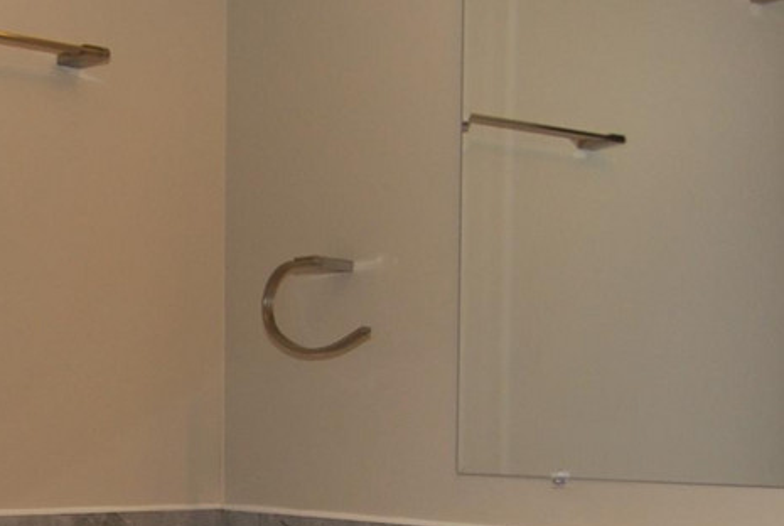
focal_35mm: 61
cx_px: 64
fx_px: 1328
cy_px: 455
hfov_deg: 31.2
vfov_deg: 22.0
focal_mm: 11
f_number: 4
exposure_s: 1/60
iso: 200
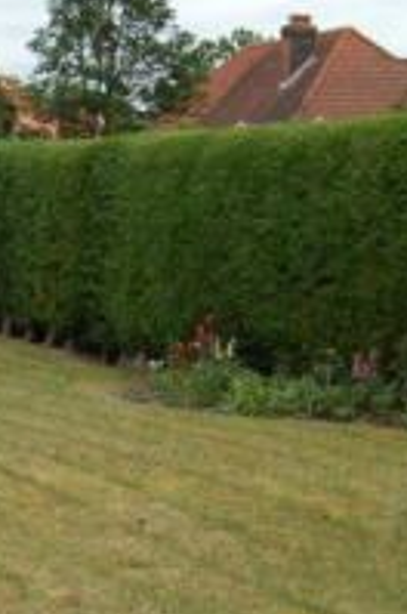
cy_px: 472
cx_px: -142
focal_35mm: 188
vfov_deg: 10.9
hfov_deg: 7.2
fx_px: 3199
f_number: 7.1
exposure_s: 1/160
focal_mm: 38
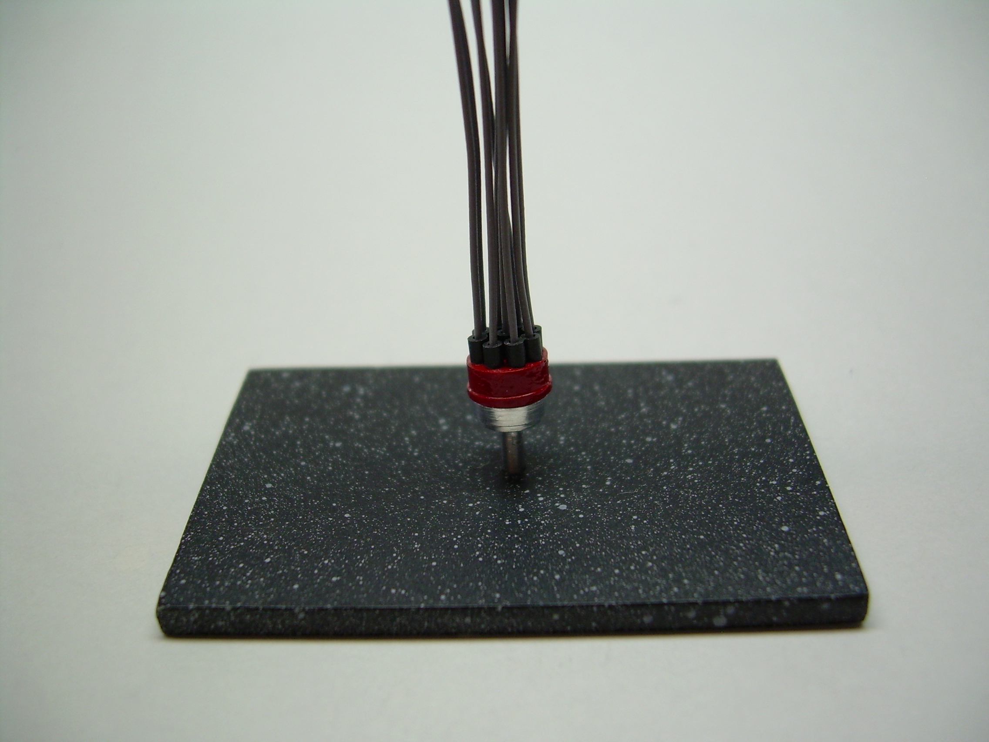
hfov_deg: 49.0
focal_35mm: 38
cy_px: 371
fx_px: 1086
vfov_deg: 37.7
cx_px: 494
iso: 50
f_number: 2.8
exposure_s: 1/50.4
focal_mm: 6.3
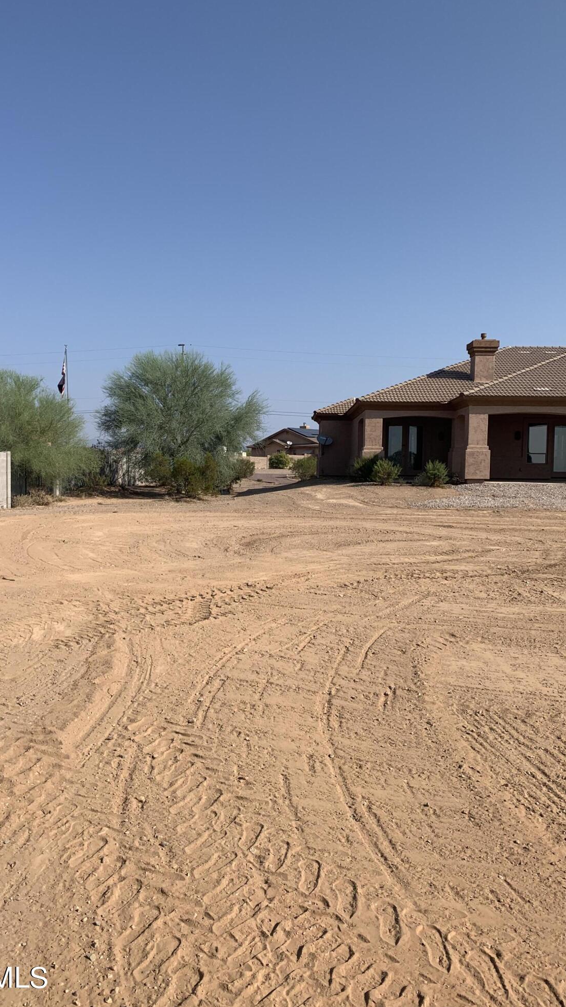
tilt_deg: -0.4
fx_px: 774
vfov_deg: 66.1
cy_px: 510
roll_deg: -1.0
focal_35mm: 29
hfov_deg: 40.2
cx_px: 261
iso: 25
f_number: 1.8
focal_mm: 4.25
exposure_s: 1/2915
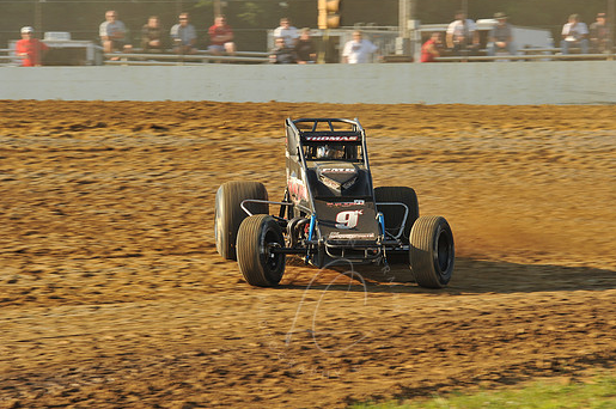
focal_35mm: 186
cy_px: 196
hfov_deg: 11.1
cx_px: 328
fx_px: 3179
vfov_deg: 7.4
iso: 400
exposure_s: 1/320
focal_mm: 165
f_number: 9
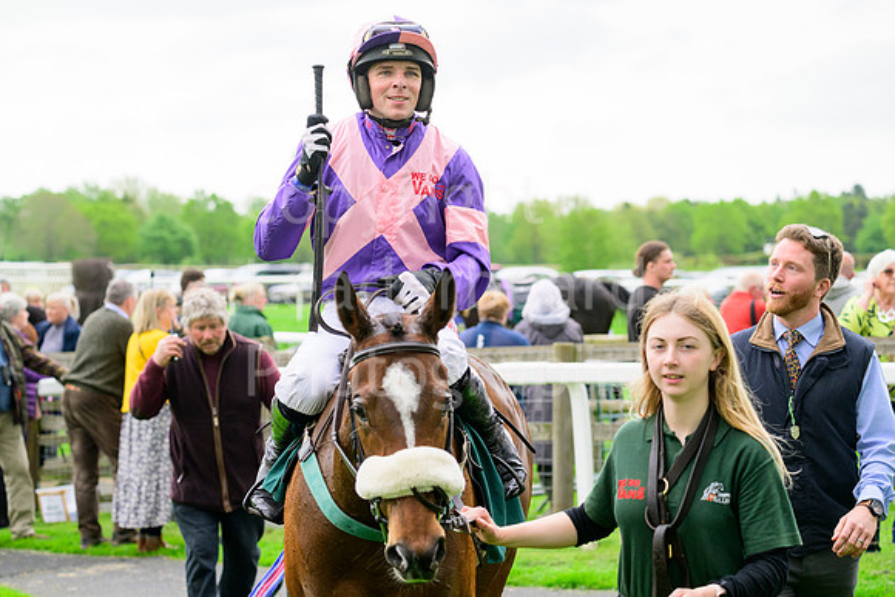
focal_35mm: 110
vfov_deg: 12.5
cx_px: 448
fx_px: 2735
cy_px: 298
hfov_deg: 18.6
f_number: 5.6
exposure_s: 1/800
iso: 1250
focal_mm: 110
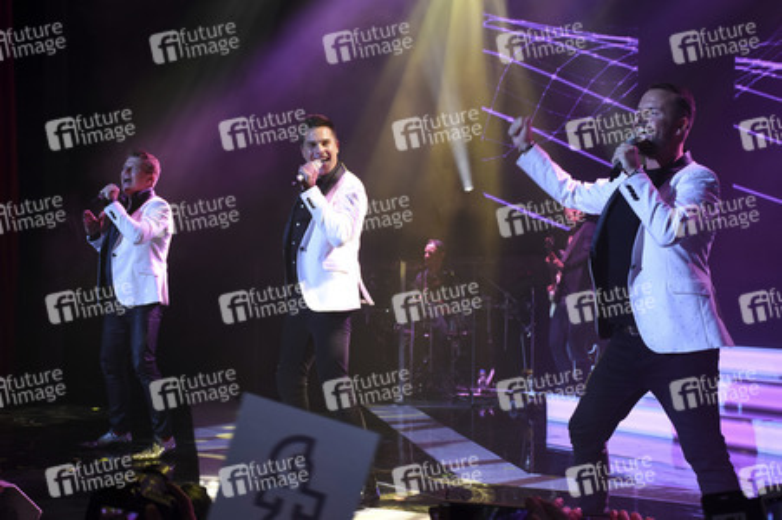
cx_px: 391
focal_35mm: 57
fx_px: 1237
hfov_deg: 35.1
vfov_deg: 23.7
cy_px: 260
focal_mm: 38
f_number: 5.6
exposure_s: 1/160
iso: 1000
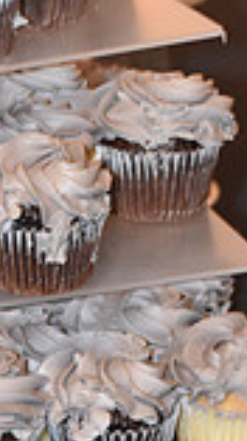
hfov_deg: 4.2
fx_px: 3386
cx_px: -52
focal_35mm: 290
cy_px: 160
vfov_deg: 7.4
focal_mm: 50
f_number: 2.8
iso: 1600
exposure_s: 1/60
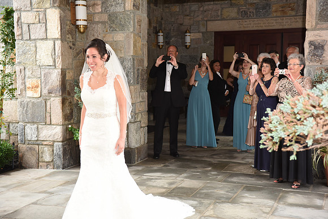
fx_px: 501
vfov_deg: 24.6
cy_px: 110
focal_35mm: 55
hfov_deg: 36.2
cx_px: 164
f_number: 5
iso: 1000
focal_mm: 55
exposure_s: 1/200
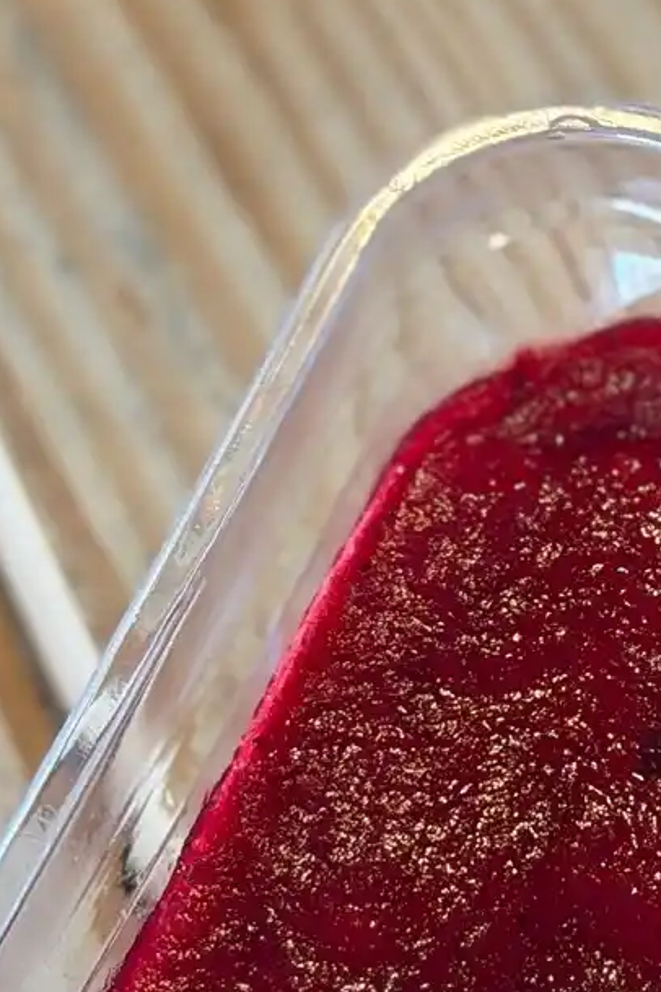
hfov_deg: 8.1
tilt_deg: -56.7
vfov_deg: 12.2
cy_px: 407
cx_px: 832
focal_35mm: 168
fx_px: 4627
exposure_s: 1/50
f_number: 1.78
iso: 80
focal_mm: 6.76
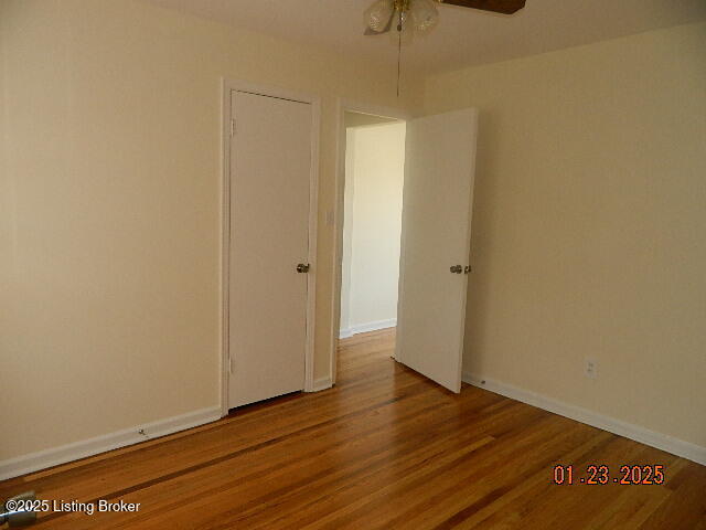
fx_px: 510
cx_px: 353
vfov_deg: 54.9
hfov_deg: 69.4
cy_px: 265
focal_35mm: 25
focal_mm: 4.5
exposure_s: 1/30
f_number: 3.1
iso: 200
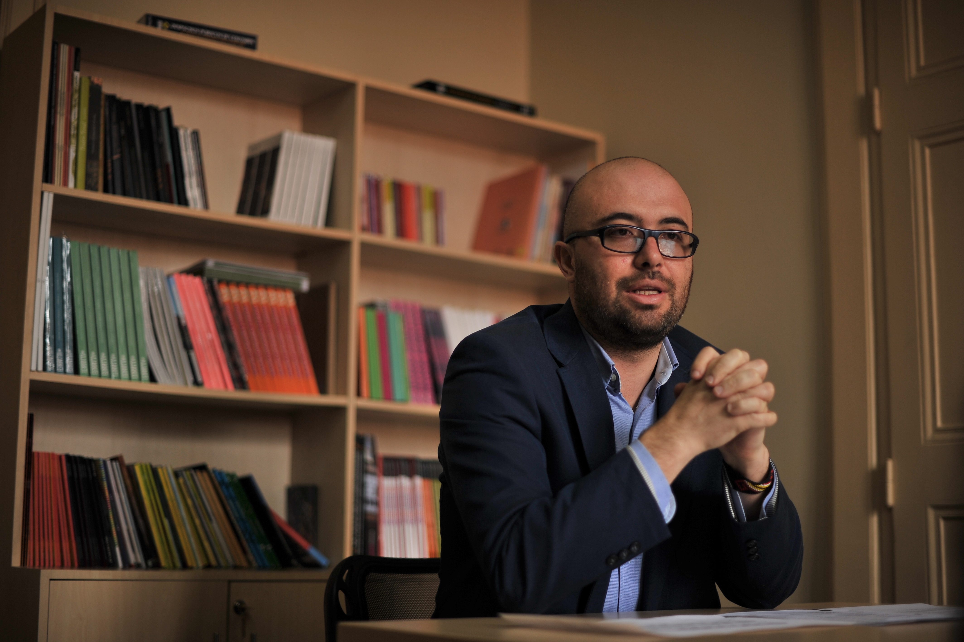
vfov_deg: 27.0
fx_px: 1338
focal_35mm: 50
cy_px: 321
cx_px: 482
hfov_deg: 39.6
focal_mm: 50
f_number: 1.4
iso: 200
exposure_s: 1/640
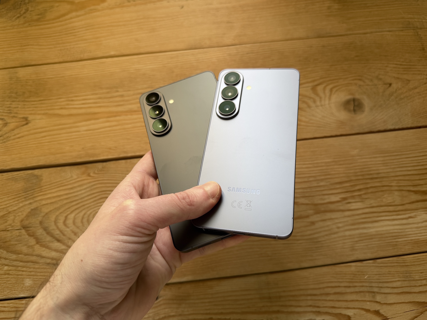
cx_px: 214
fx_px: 296
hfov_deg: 71.6
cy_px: 160
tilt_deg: -71.9
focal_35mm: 24
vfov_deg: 56.8
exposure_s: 1/121
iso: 100
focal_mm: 6.76
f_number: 1.78
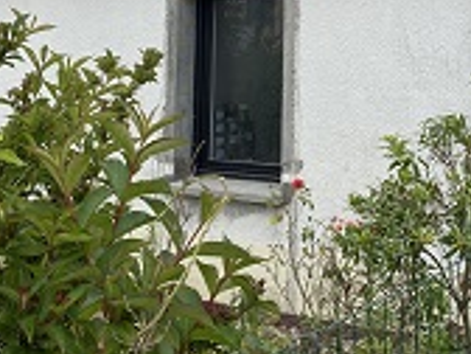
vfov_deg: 22.5
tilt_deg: +3.9
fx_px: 844
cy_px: -17
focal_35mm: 62
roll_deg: -1.2
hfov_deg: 30.7
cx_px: 353
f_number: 1.8
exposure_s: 1/1838
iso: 32
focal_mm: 4.25
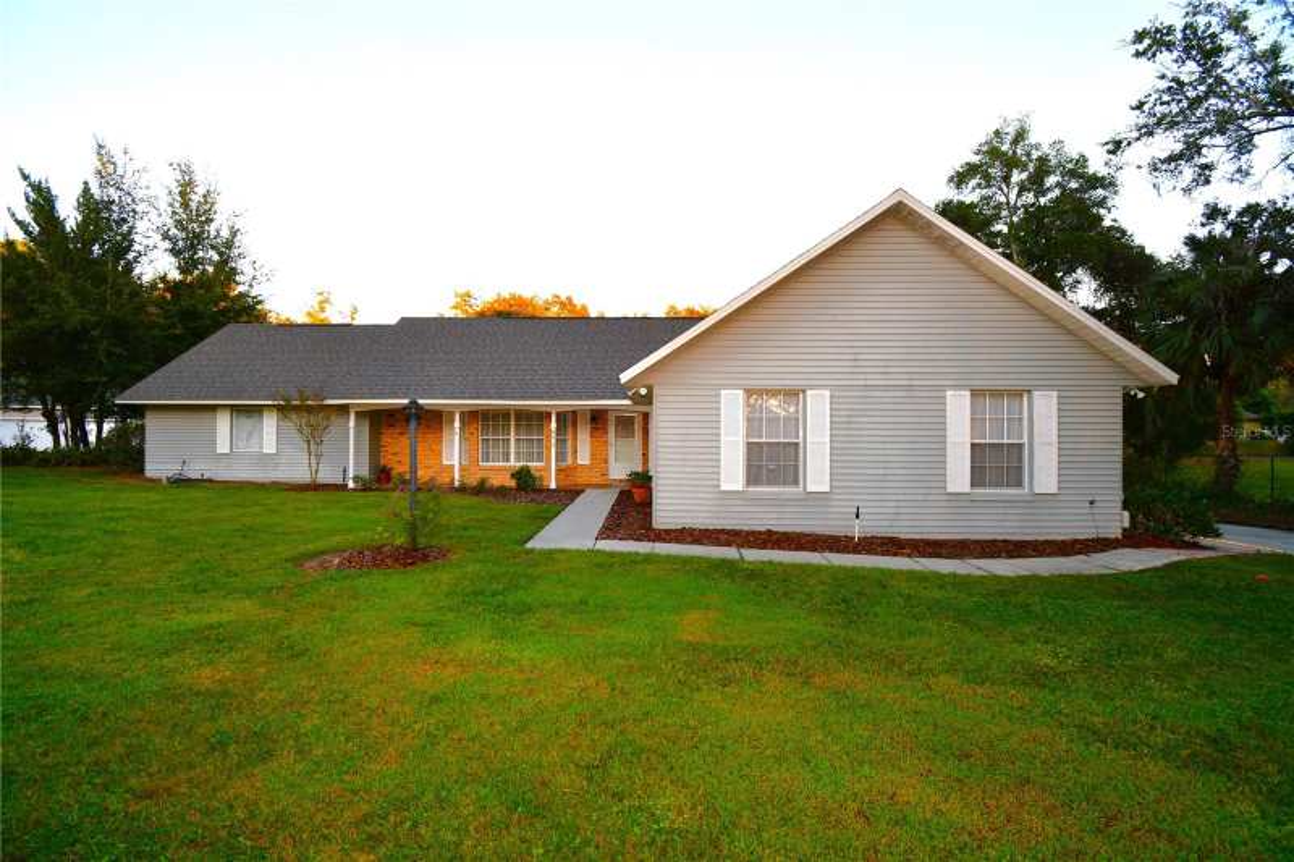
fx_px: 539
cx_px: 647
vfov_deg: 77.3
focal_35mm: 15
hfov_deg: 100.4
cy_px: 431
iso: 200
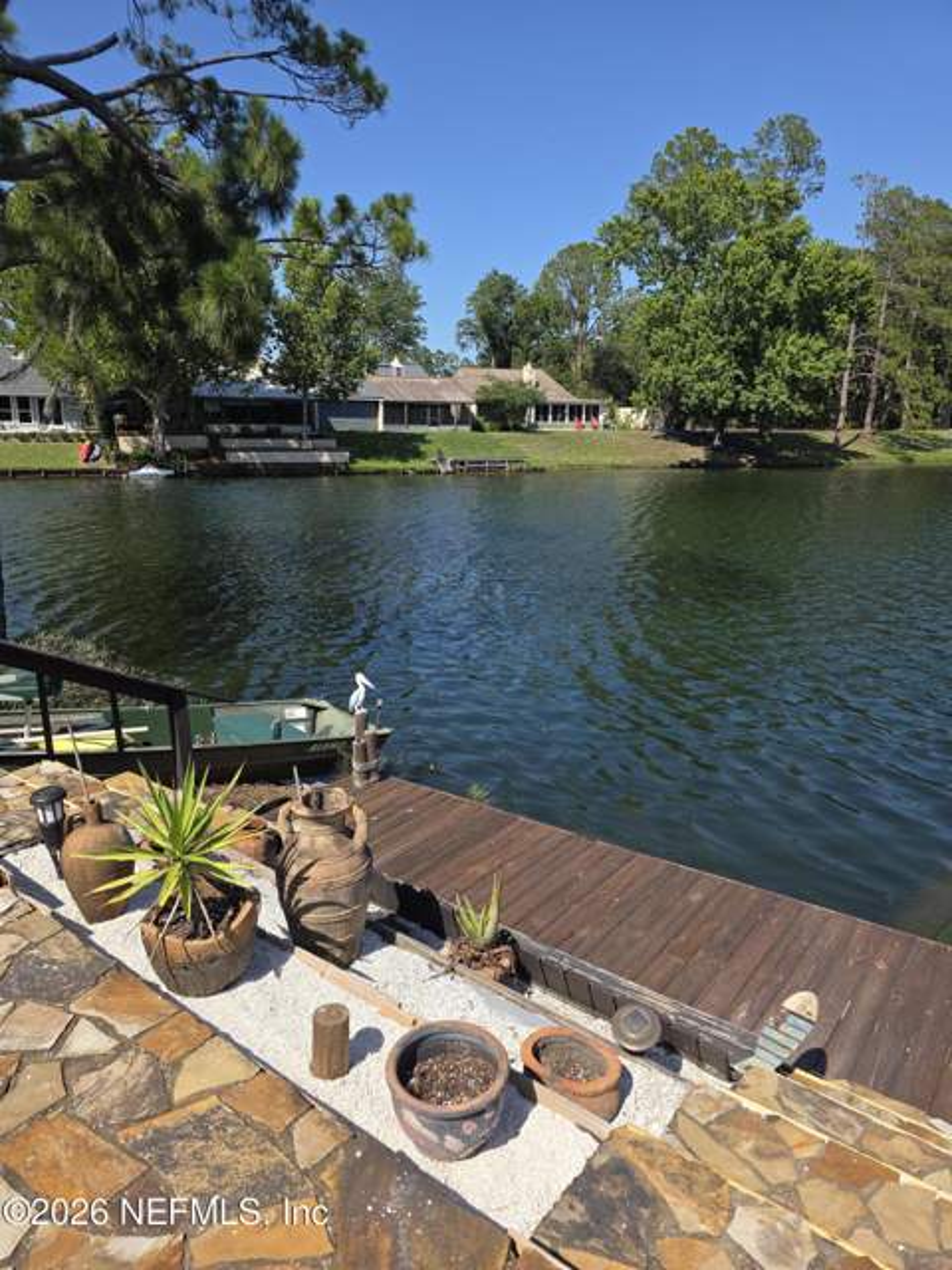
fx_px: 843
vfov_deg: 73.9
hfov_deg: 58.9
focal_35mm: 23
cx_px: 476
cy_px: 635
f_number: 1.7
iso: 12
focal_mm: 6.3
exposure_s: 1/732
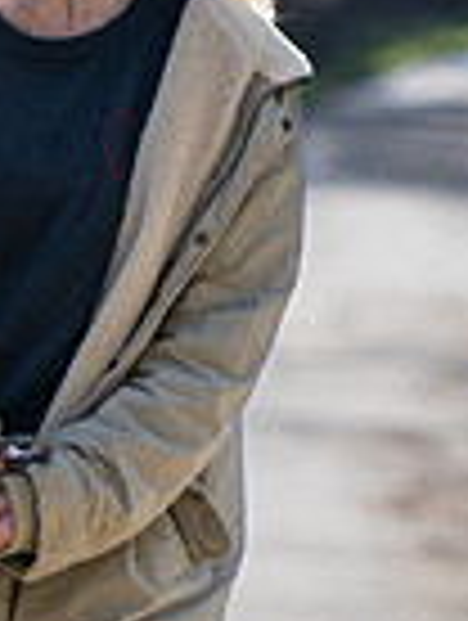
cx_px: -713
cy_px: 310
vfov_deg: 1.4
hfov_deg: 1.0
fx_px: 25752
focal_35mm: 1433
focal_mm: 150
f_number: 4.5
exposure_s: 1/800
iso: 400
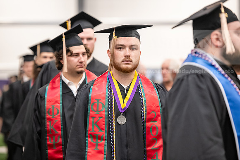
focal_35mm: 160
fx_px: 1067
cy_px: 80
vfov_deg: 8.6
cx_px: 120
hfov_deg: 12.8
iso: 3200
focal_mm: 160
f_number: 3.2
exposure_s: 1/200
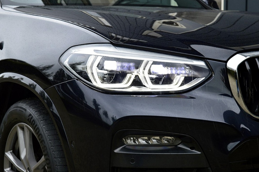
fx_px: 532
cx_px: 130
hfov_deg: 27.4
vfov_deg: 18.4
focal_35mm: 74
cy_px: 86
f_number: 8
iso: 400
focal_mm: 48
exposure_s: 1/60
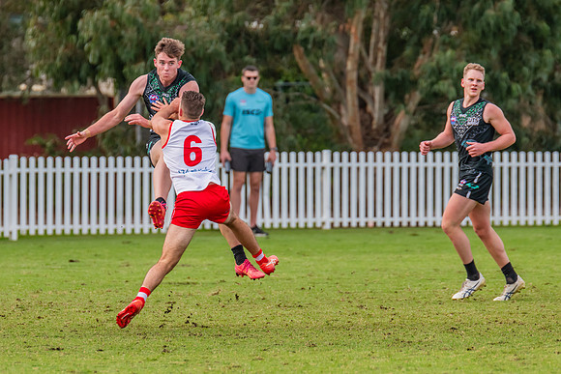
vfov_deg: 2.5
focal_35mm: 556
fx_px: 8672
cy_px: 202
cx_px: 212
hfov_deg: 3.7
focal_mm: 420
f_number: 5.6
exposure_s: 1/1600
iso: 800
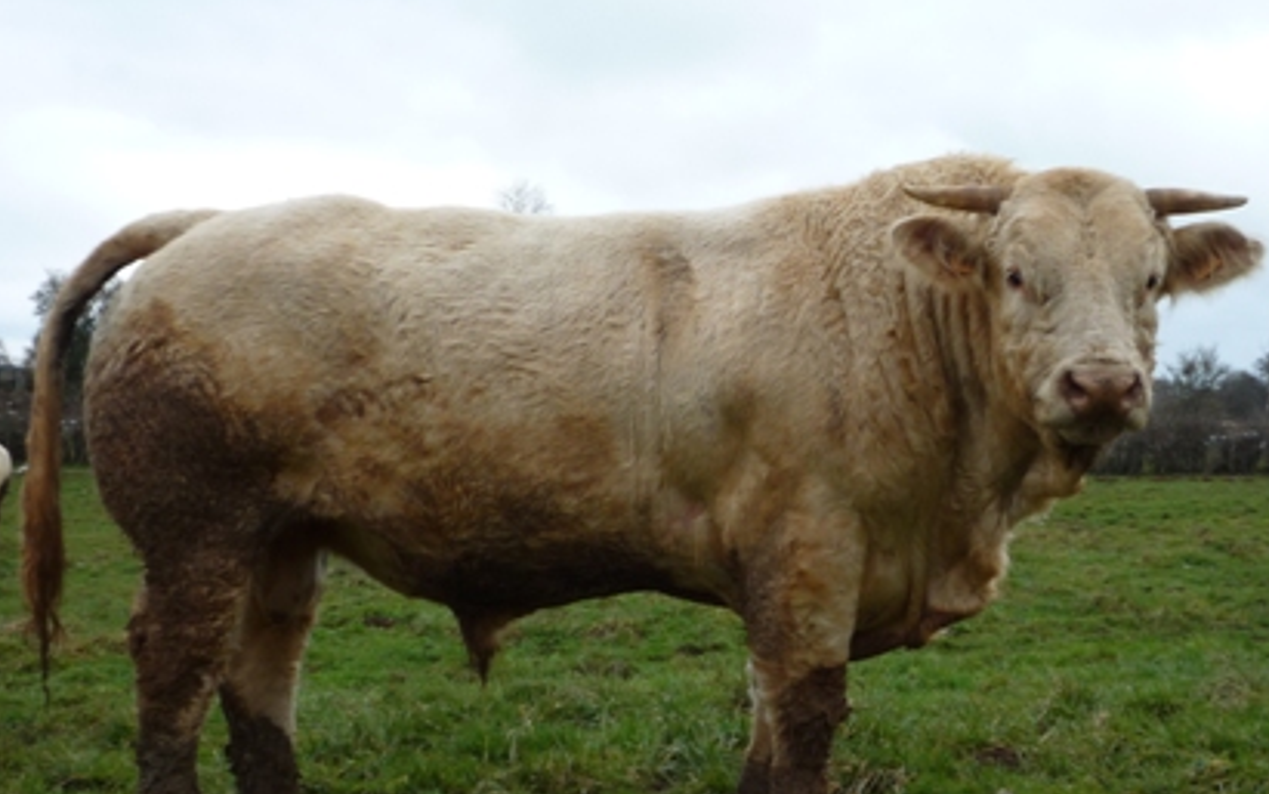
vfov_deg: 32.7
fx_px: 1349
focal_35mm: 39
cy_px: 450
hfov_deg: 50.4
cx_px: 636
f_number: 3.8
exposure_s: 1/60
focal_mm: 6.3
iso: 100
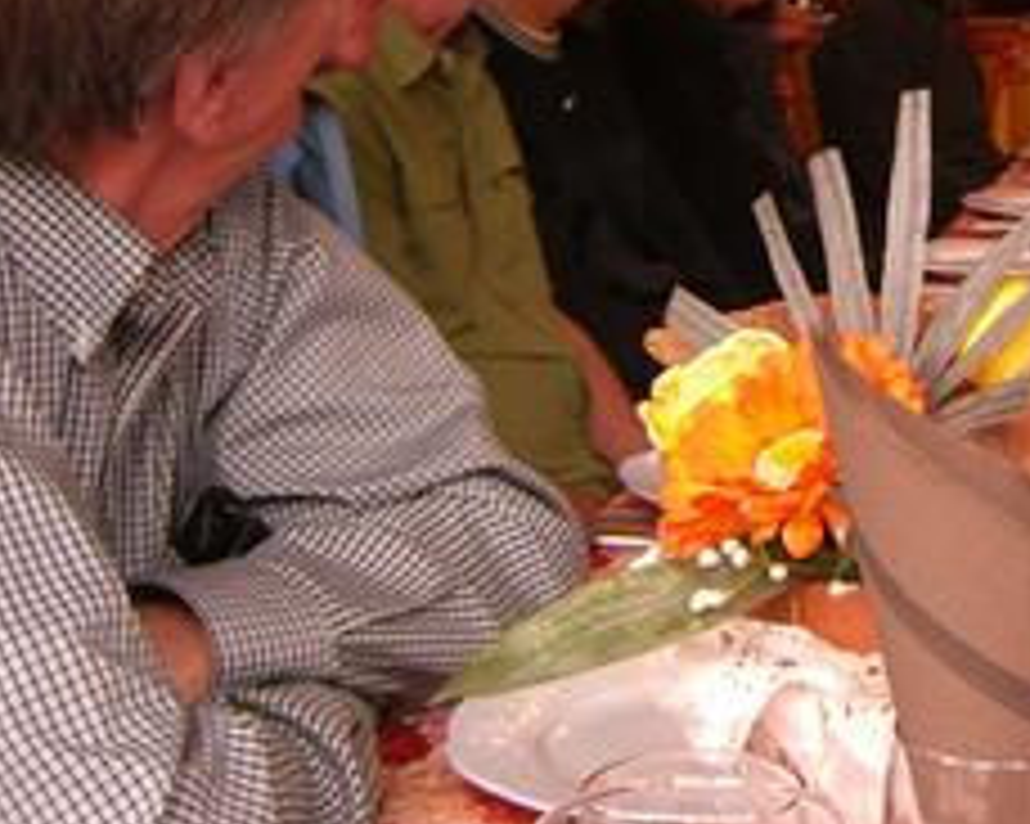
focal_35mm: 81
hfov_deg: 22.5
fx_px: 2468
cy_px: 106
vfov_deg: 18.7
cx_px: 1084
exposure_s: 1/30
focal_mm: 6.2
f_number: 2.7
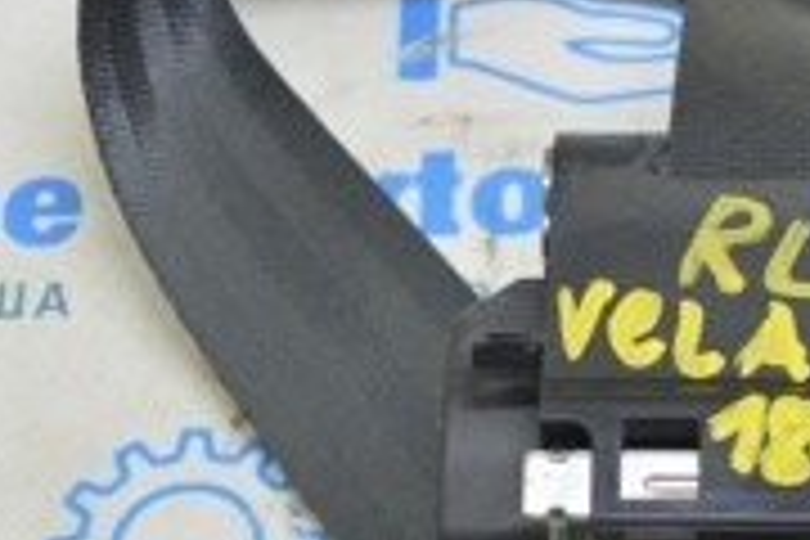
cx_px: 688
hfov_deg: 15.9
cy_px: 277
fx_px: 2880
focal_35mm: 128
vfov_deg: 10.7
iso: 400
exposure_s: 1/20
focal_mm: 24
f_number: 5.6
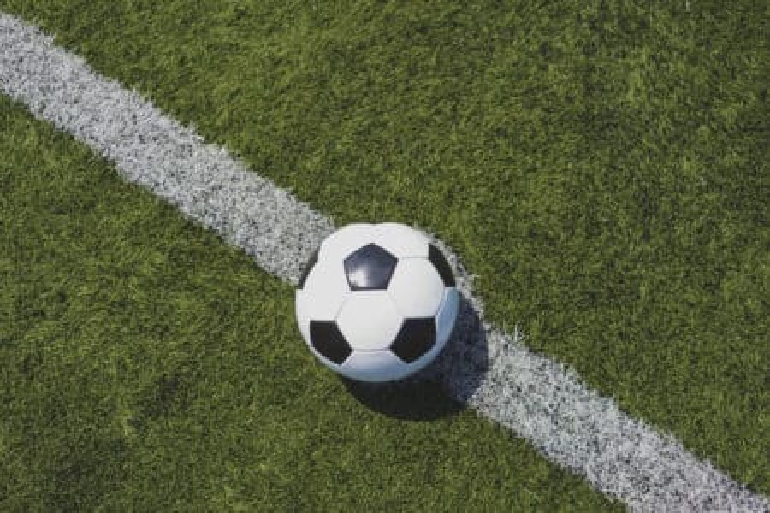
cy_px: 256
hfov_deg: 54.4
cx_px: 385
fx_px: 749
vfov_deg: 37.9
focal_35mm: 35
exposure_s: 1/800
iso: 50
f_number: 4
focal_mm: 35
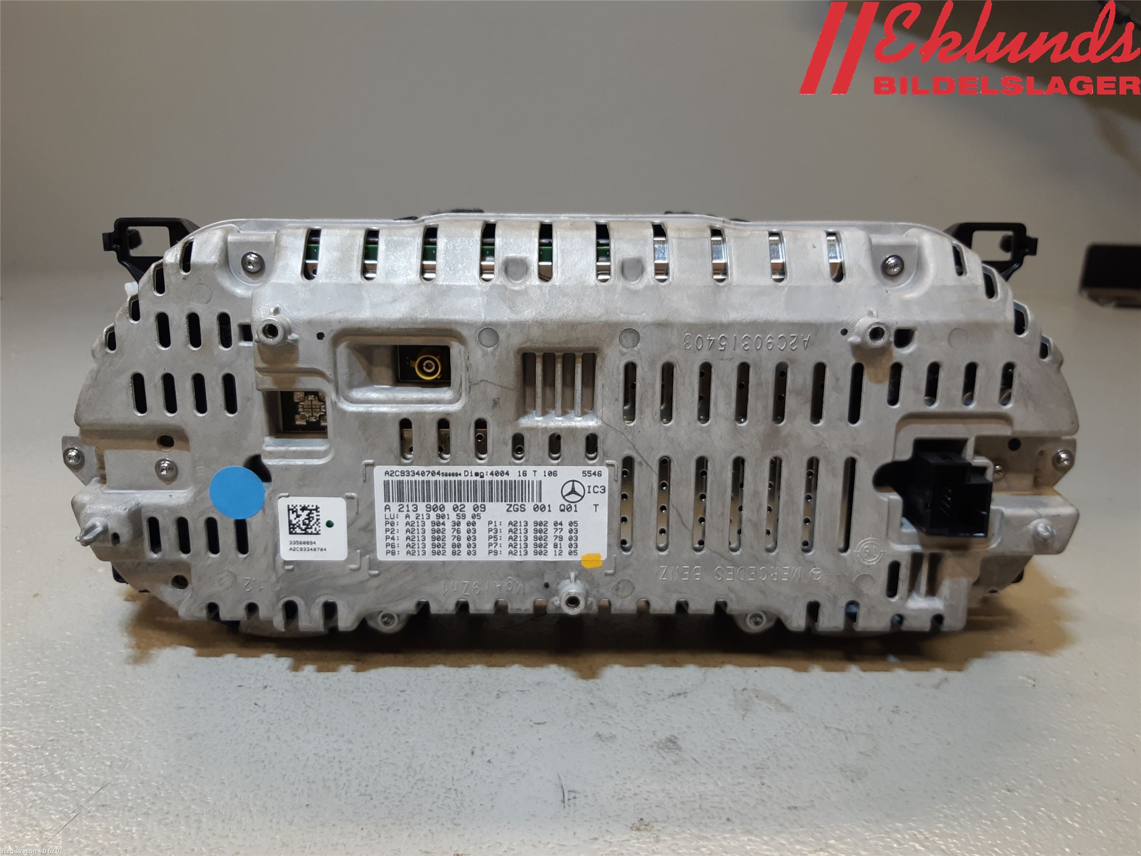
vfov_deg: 53.1
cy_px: 428
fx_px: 857
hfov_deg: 67.3
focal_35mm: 26
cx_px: 570
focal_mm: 3.93
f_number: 1.7
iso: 50
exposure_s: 1/50
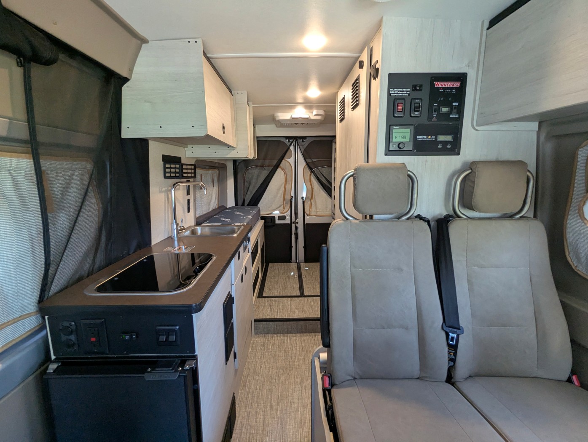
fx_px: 272
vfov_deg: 78.2
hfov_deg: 94.4
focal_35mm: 16
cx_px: 294
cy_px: 221
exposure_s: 1/49.3
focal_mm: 2.35
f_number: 2.2
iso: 231
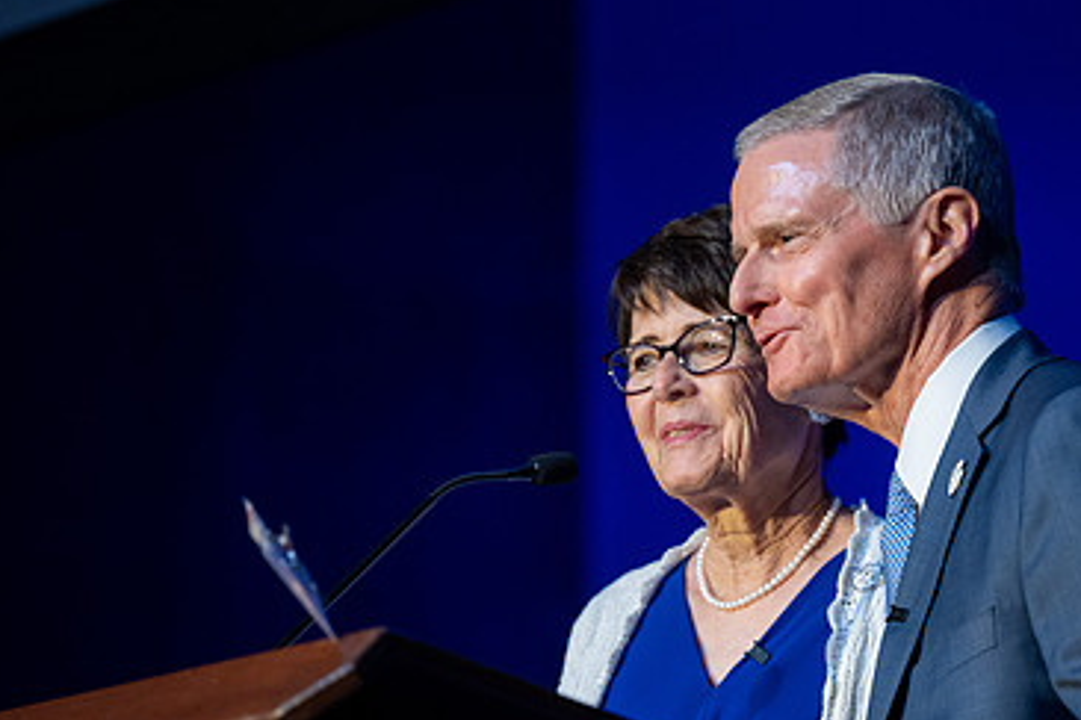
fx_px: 8317
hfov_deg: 7.4
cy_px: 477
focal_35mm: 277
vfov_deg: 5.0
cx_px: 585
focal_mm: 175
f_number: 2.8
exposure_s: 1/250
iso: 1250
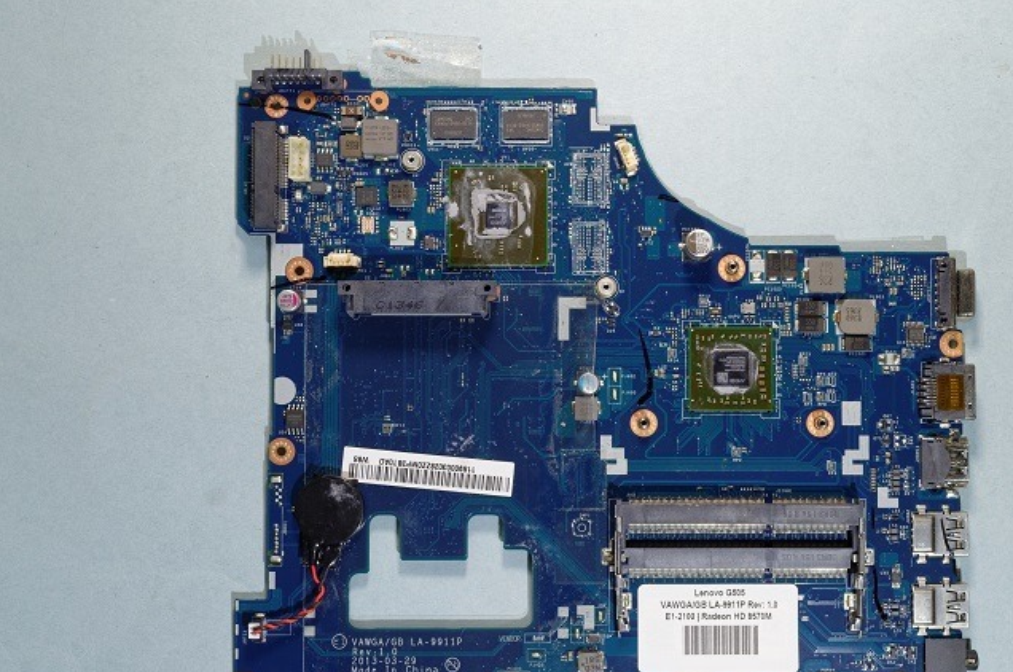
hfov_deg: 42.6
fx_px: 1292
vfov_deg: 29.1
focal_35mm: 46
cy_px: 381
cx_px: 594
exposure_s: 1/5
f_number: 8
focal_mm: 26
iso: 100
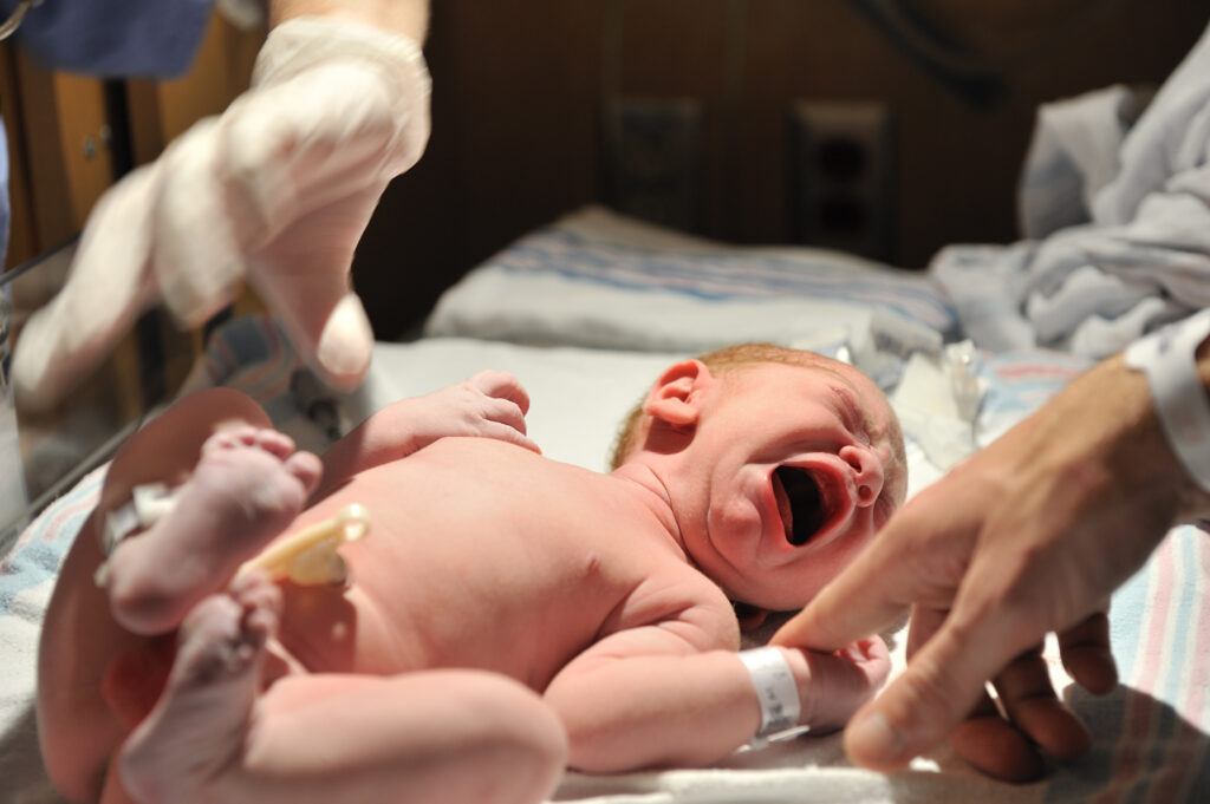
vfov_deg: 19.4
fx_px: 2351
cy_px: 402
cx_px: 605
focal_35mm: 70
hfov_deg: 28.9
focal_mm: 70
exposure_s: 1/50
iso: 400
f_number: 4.5
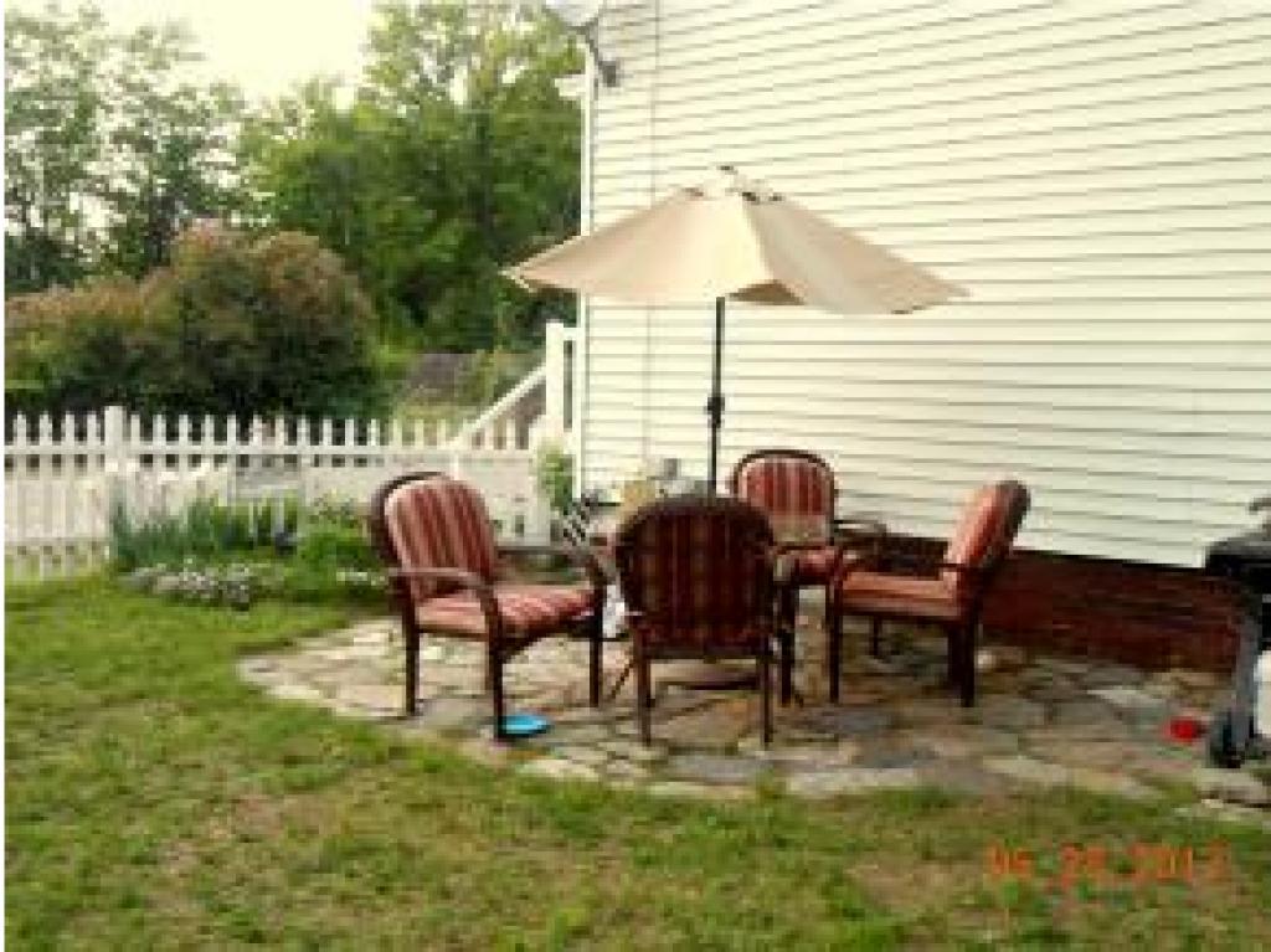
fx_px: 1395
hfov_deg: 49.0
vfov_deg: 37.7
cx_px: 636
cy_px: 476
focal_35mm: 38
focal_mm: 6.8
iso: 160
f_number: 4.2
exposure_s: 1/30
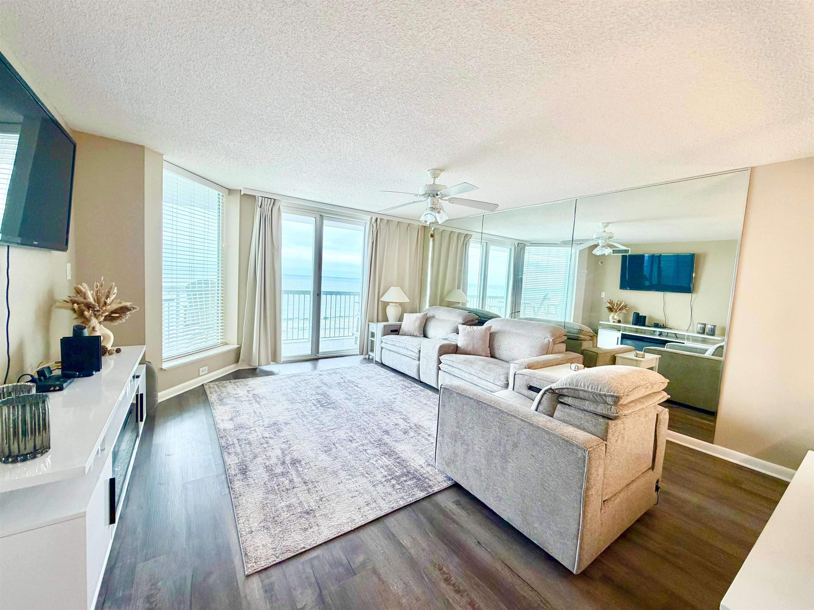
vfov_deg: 85.7
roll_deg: -2.7
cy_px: 305
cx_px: 407
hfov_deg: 102.1
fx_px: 329
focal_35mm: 14
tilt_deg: -3.9
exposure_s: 1/120
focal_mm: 2.22
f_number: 2.2
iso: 100
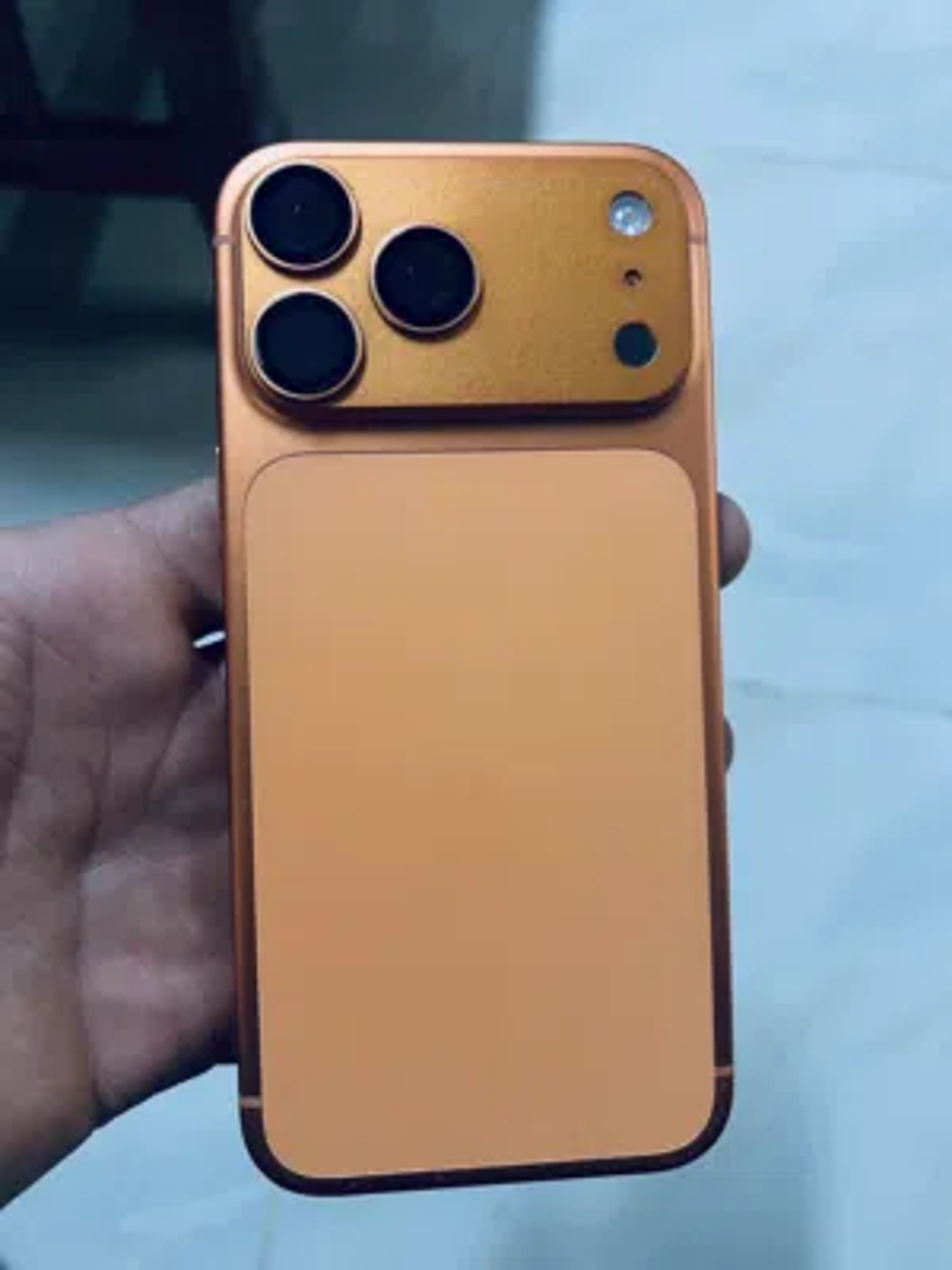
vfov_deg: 67.3
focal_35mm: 26
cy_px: 635
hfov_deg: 53.1
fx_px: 953
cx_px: 476
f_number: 1.5
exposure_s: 1/78
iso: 125
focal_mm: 5.7
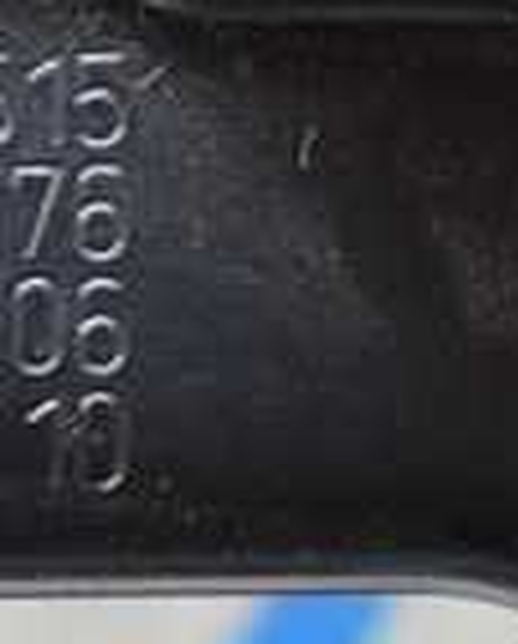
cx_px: -36
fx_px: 4317
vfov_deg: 8.5
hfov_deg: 6.8
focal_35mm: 226
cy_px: 126
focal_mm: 36
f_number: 5
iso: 400
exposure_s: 1/20
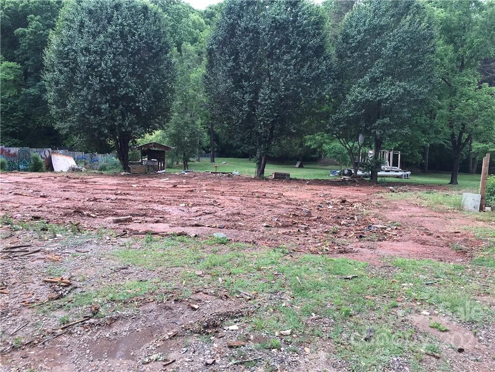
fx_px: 400
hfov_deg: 63.4
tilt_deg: -8.1
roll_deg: -2.8
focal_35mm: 28
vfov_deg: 49.7
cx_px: 248
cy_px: 186
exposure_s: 1/427
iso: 20
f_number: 1.8
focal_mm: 3.99
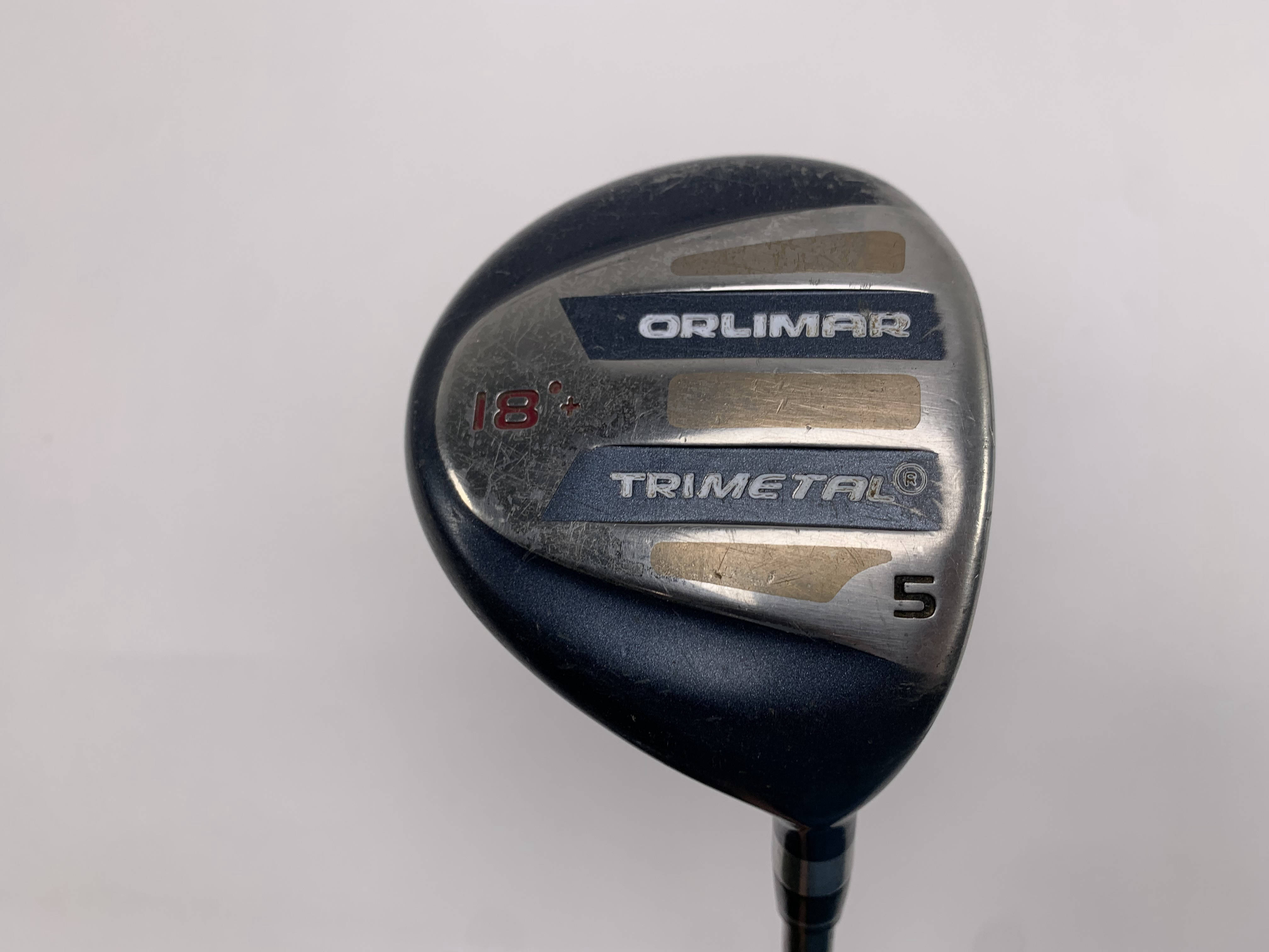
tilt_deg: -77.4
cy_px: 476
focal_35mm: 26
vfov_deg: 53.1
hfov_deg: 67.3
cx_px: 634
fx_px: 953
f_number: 1.8
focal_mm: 4.25
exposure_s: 1/261
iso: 25
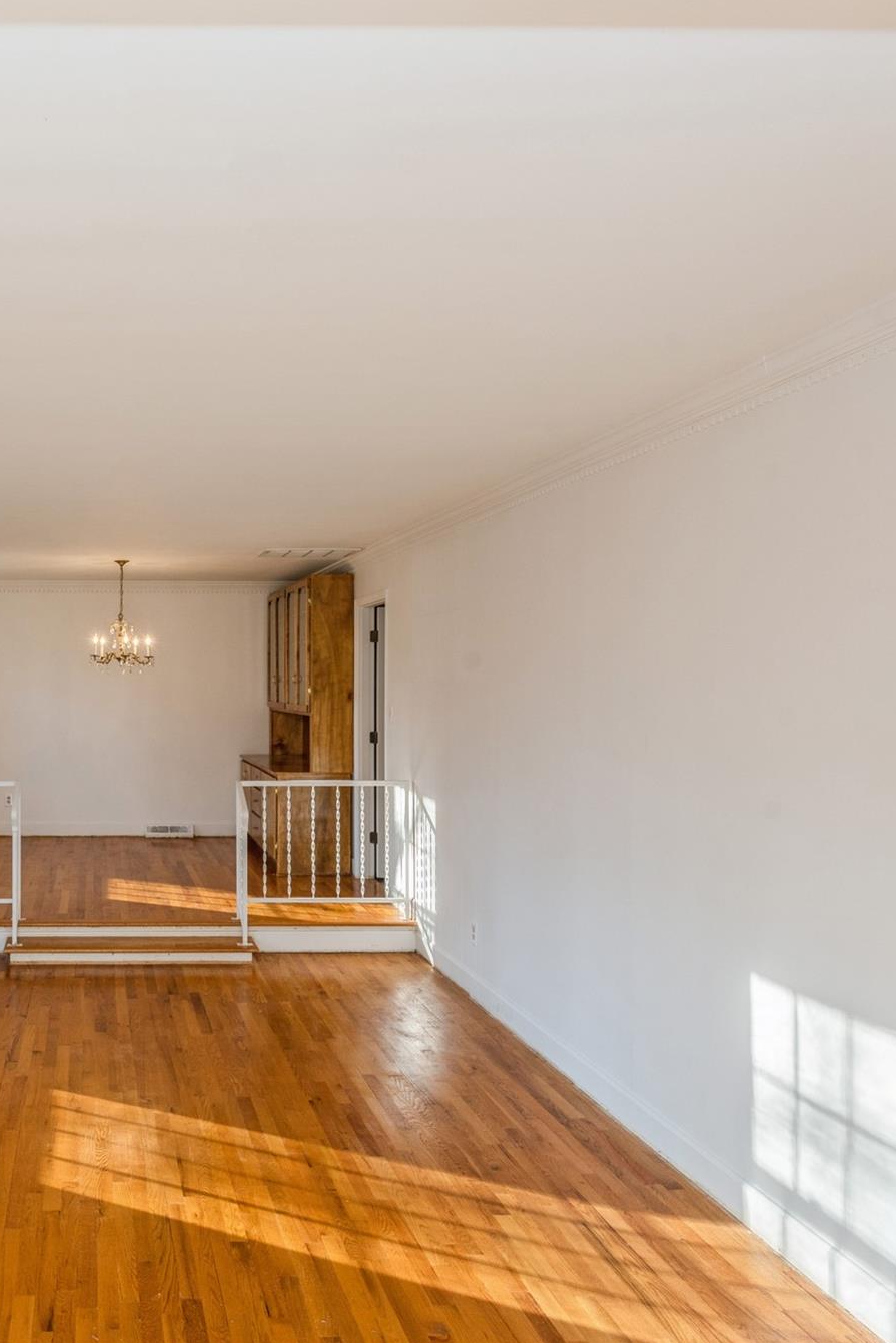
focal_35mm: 29
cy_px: 661
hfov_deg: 41.6
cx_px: 100
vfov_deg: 63.6
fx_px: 1082
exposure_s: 1/40
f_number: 8
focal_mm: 19
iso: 320
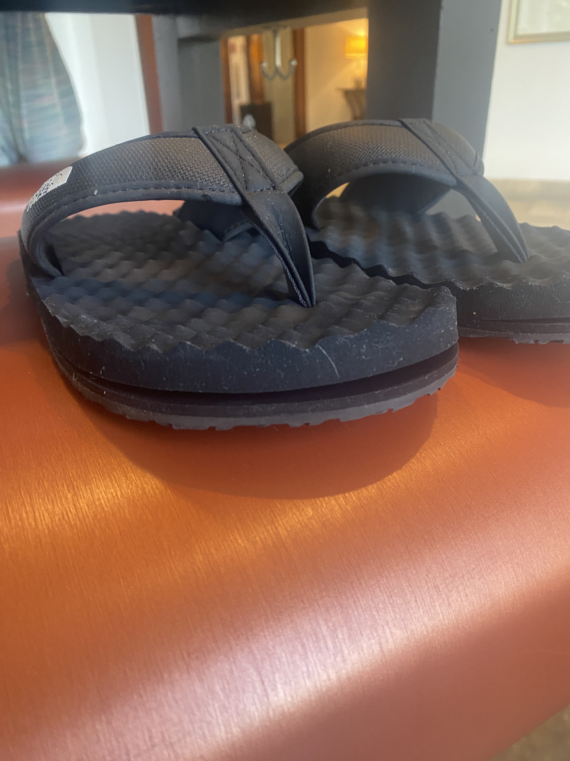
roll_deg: +1.6
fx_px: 571
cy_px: 380
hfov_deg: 53.1
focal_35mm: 26
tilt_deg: -25.0
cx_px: 285
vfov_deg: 67.3
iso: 320
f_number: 1.8
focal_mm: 4.25
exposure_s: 1/60
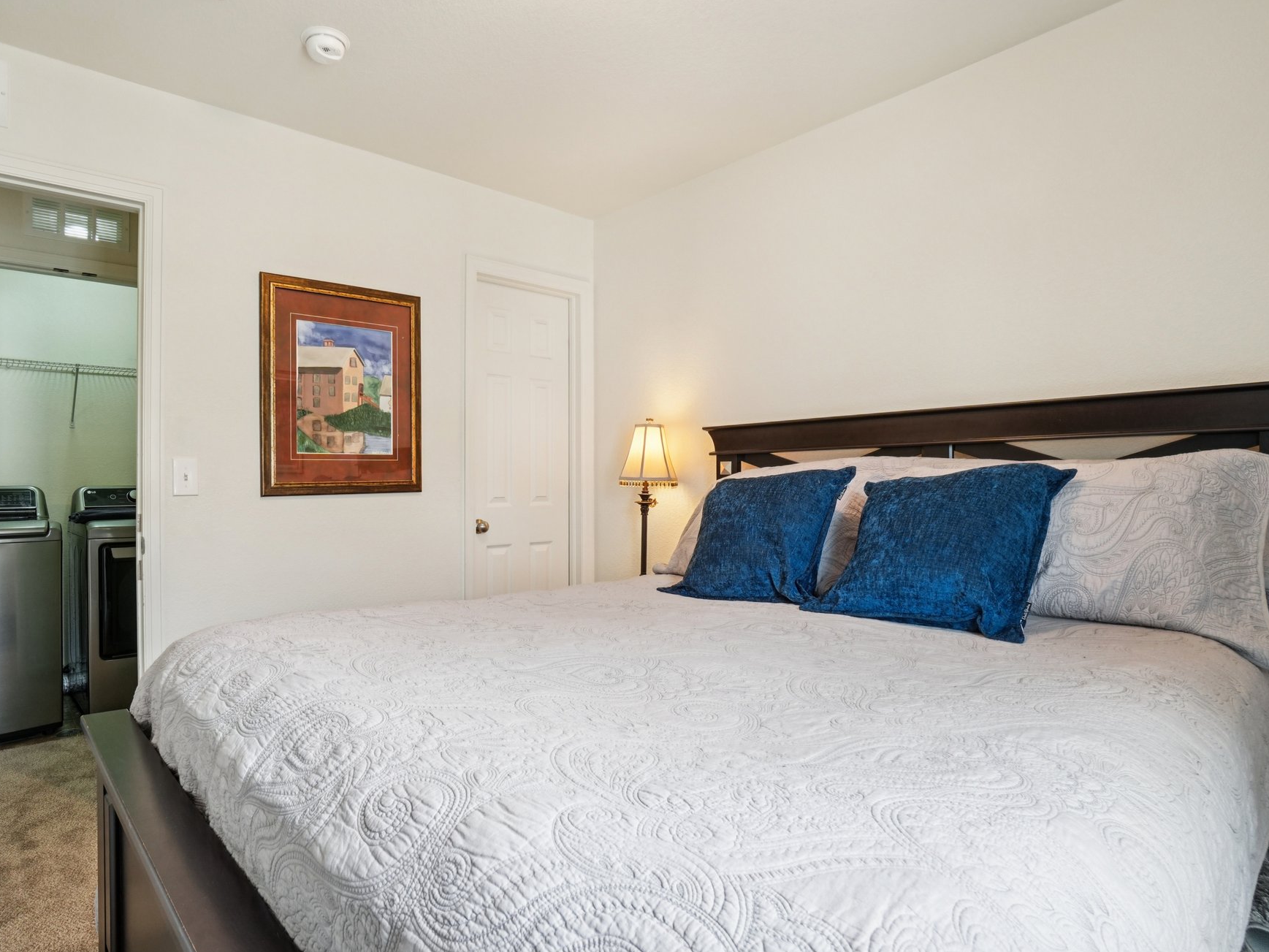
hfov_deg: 90.4
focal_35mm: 17
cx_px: 540
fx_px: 623
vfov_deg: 74.7
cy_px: 496
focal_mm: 10
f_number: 8
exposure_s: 1/25
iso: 400
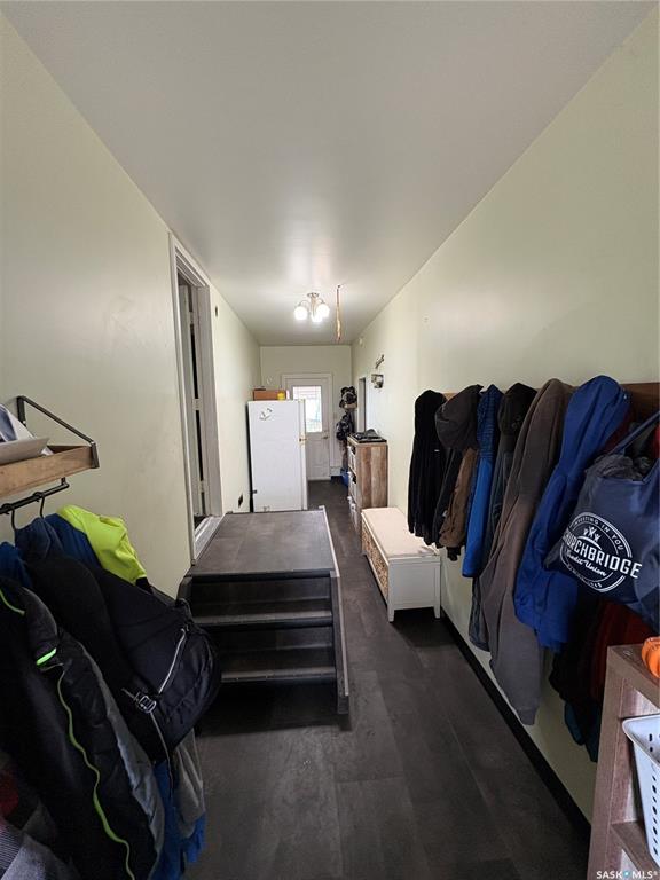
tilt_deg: -6.3
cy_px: 440
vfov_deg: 102.1
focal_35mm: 14
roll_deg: +1.7
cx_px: 330
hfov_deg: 85.7
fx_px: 356
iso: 250
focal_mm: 2.22
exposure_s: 1/66
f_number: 2.2
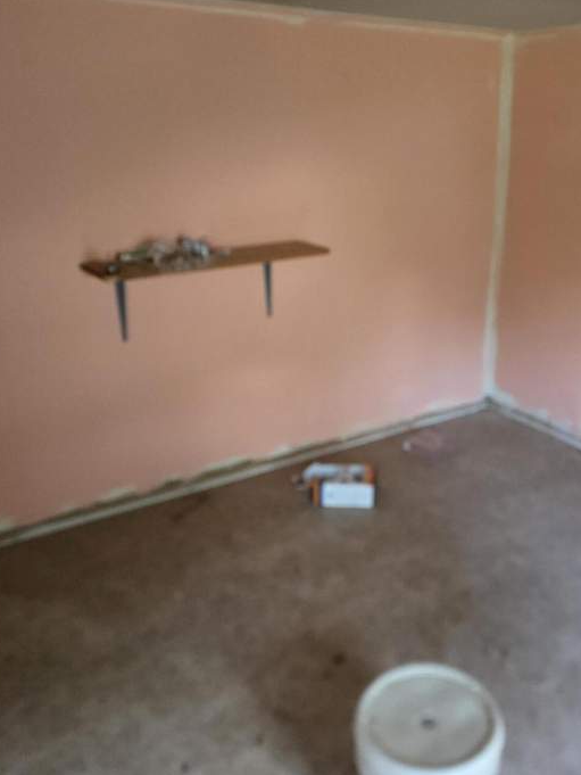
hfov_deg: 39.2
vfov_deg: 51.3
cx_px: 383
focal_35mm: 36
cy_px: 348
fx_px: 805
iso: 800
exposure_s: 1/60
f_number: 1.7
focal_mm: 6.3
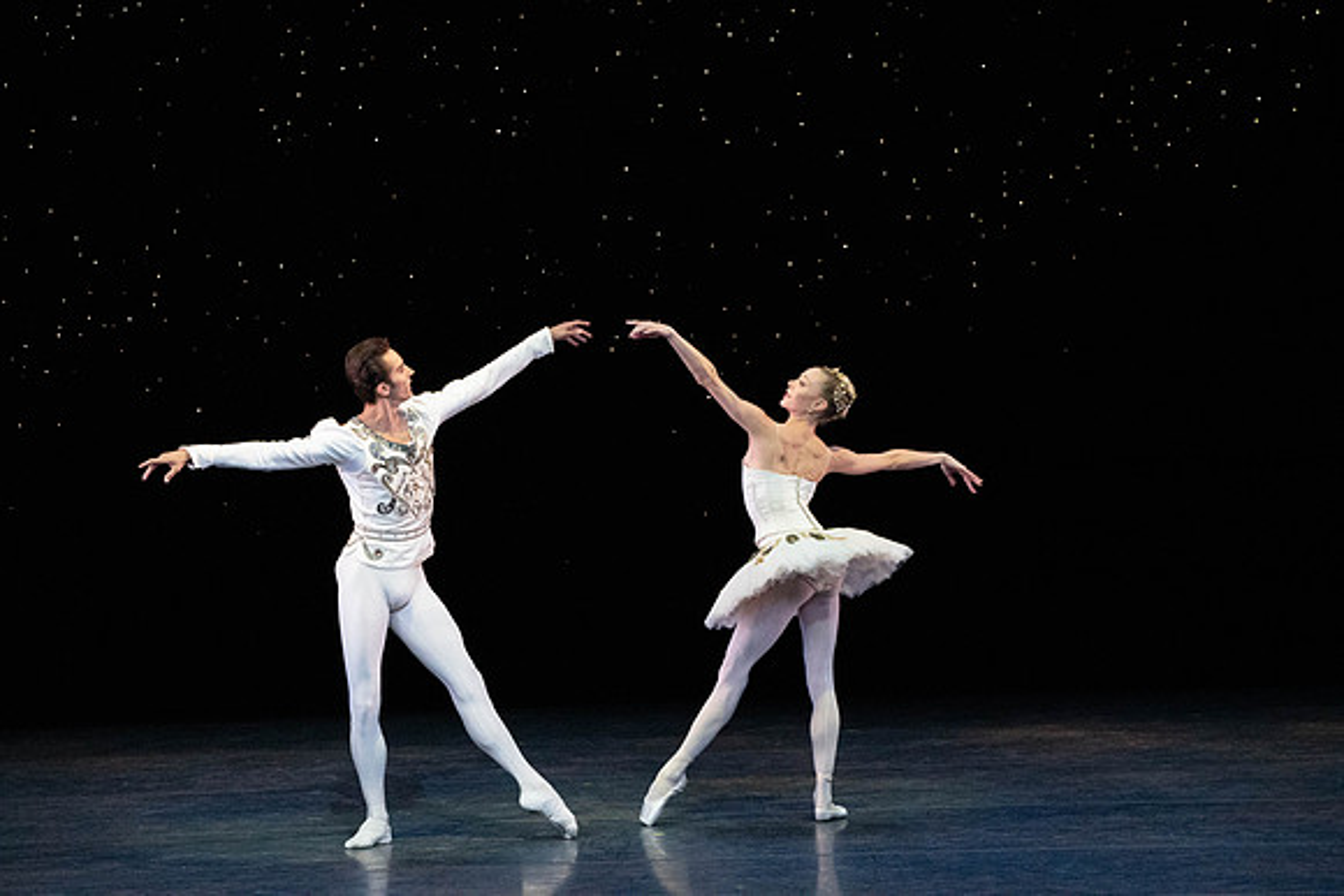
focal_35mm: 288
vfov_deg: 4.8
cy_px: 448
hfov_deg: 7.2
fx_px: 10754
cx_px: 672
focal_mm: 288
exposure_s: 1/400
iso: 20000
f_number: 11
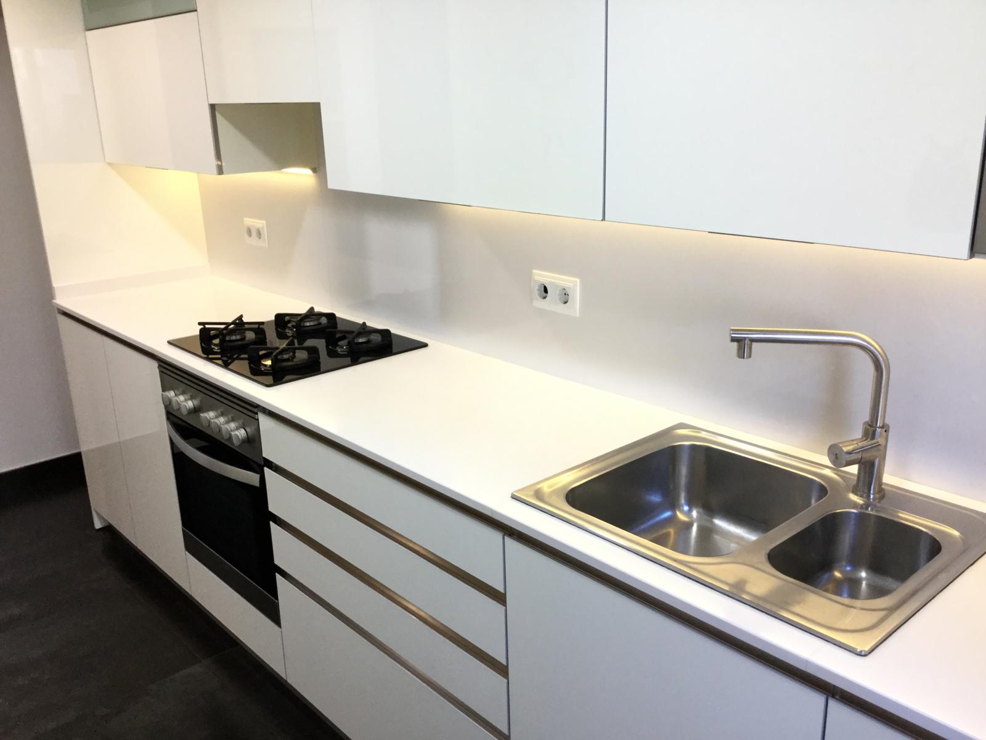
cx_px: 493
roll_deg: +1.5
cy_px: 370
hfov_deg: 58.4
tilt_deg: -20.4
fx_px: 883
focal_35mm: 31
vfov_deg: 45.4
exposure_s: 1/33
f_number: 2.4
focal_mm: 3.3
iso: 40
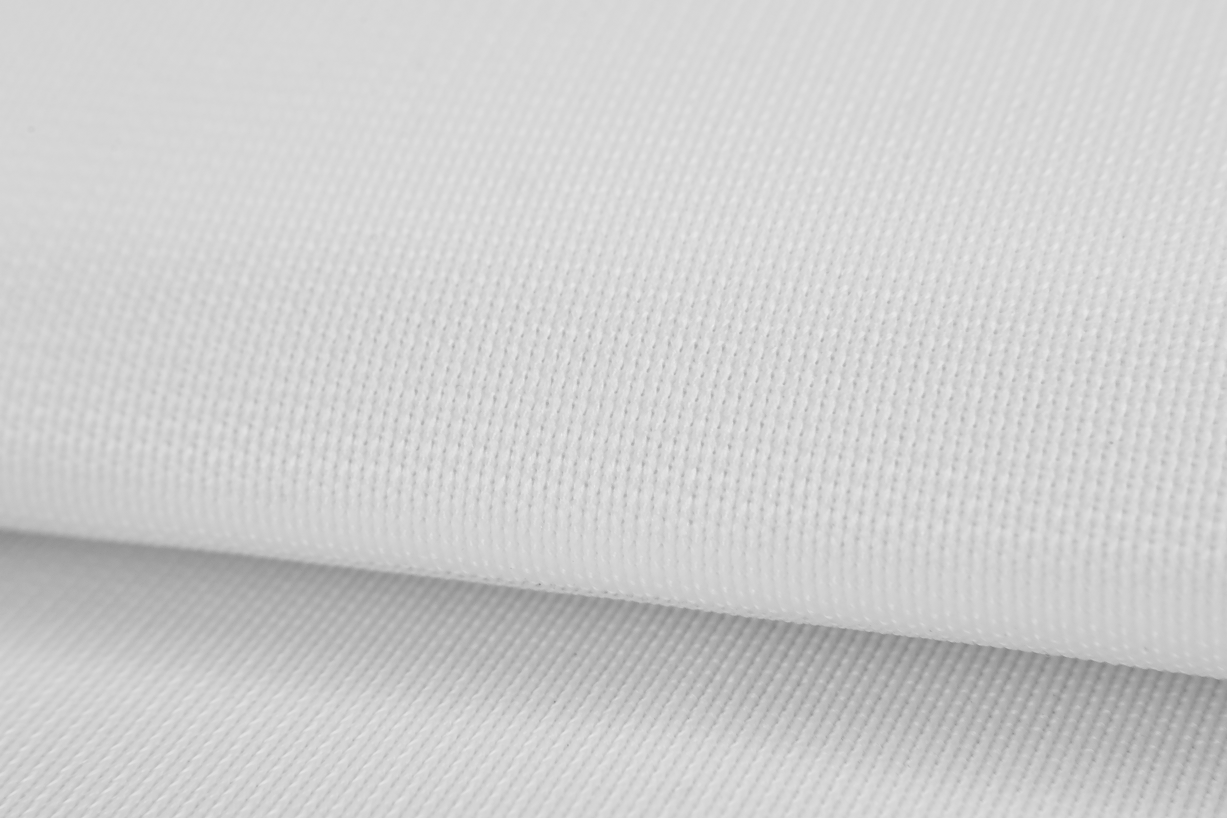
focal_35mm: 82
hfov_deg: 24.6
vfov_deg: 16.6
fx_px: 2812
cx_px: 614
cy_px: 409
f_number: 20
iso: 100
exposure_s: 1/6
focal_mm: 55
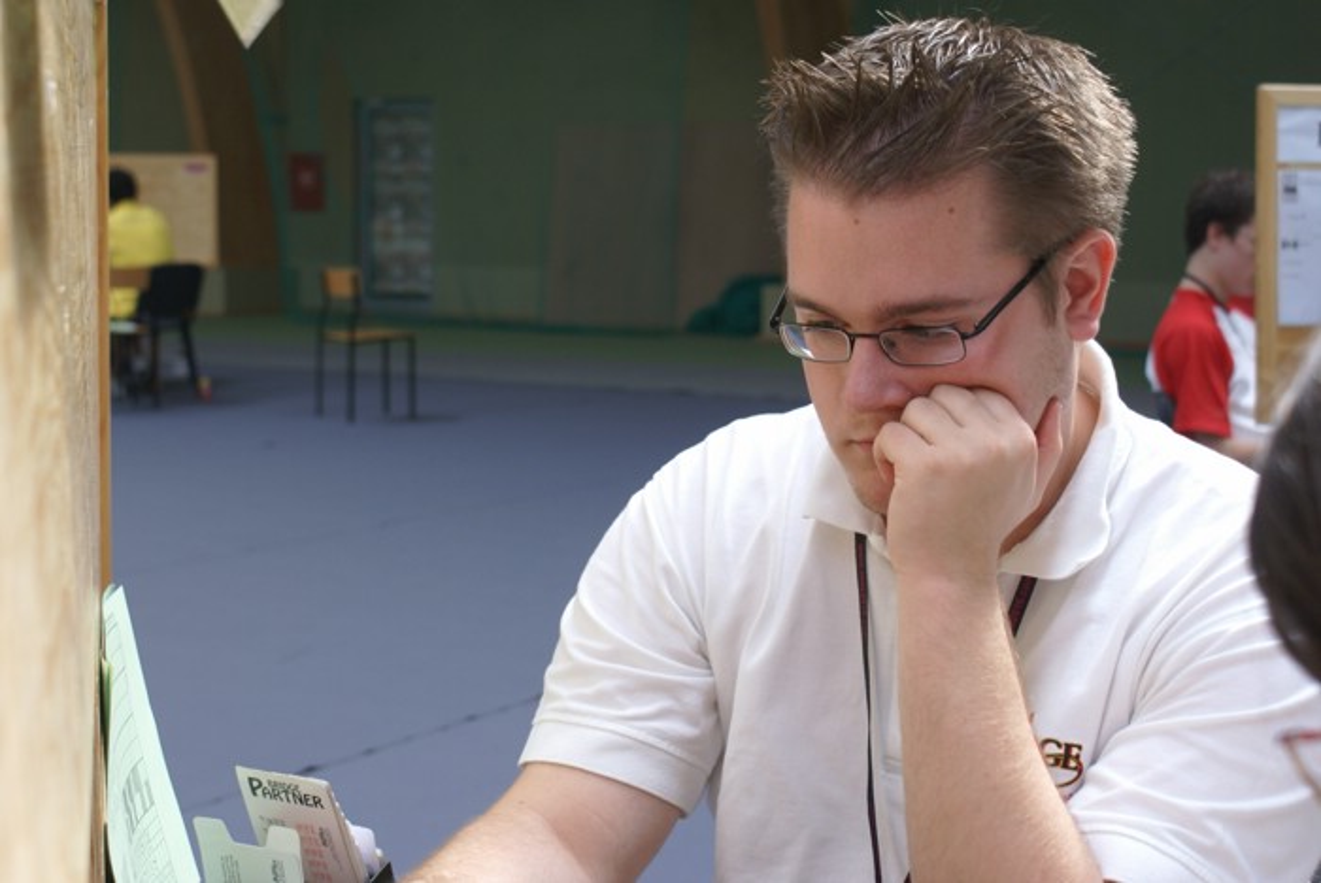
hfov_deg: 33.4
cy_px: 442
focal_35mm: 60
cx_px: 660
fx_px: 2203
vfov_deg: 22.7
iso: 200
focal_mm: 40
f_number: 5.6
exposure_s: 1/30
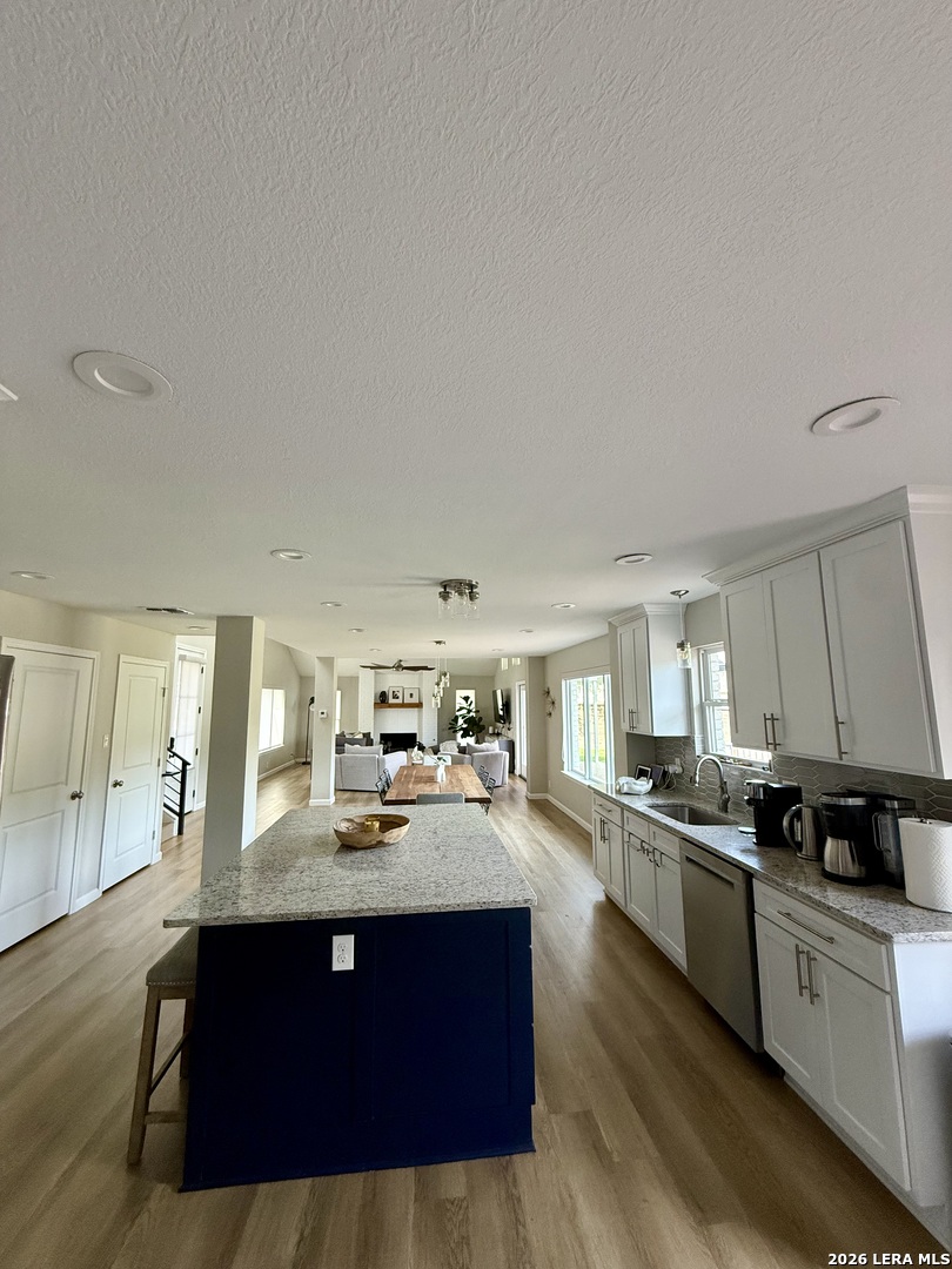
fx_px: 513
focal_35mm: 14
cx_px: 476
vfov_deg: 102.1
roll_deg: +0.1
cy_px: 634
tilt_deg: +8.3
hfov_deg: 85.7
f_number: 2.2
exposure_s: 1/99
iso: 320
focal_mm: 2.22
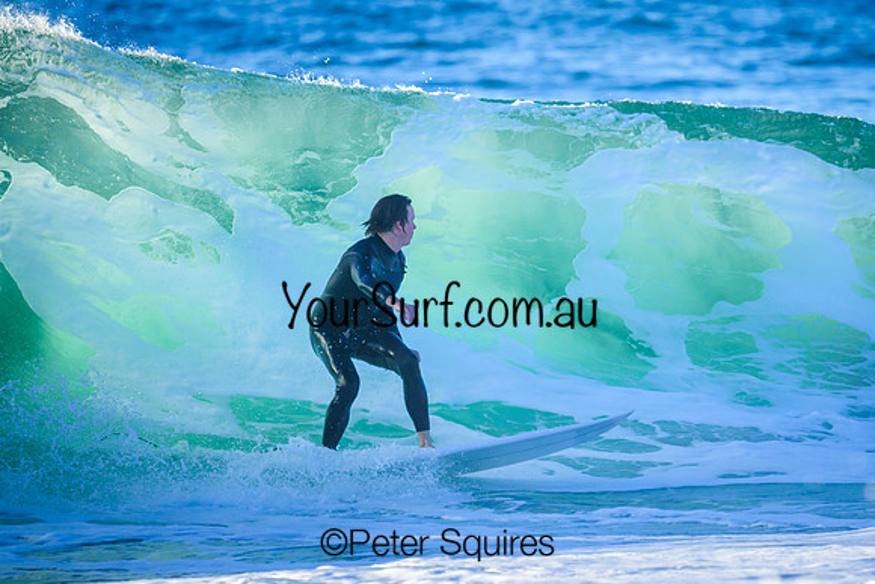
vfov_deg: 1.5
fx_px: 22548
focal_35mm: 928
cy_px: 245
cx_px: 507
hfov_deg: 2.2
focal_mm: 800
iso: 800
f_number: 6.3
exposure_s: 1/2000
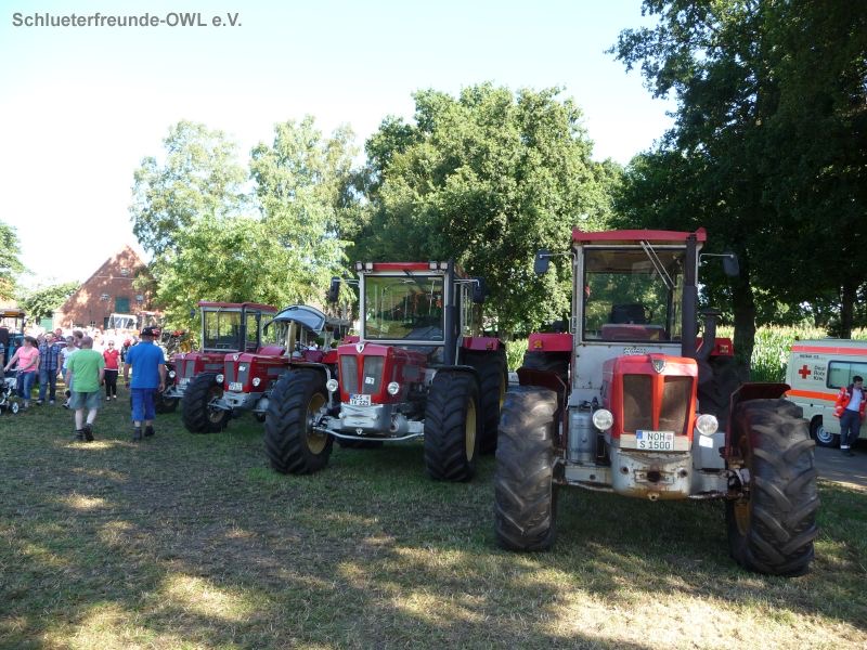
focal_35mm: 28
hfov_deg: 63.4
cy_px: 325
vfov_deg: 49.7
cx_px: 434
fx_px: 701
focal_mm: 4.7
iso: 100
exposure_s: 1/125
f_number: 3.3
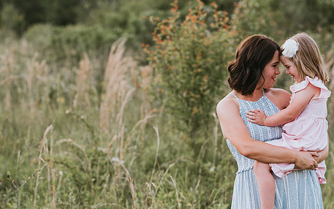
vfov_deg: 11.9
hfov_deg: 18.9
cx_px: 176
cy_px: 130
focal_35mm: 110
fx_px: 1002
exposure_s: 1/320
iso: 200
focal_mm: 85
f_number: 2.5
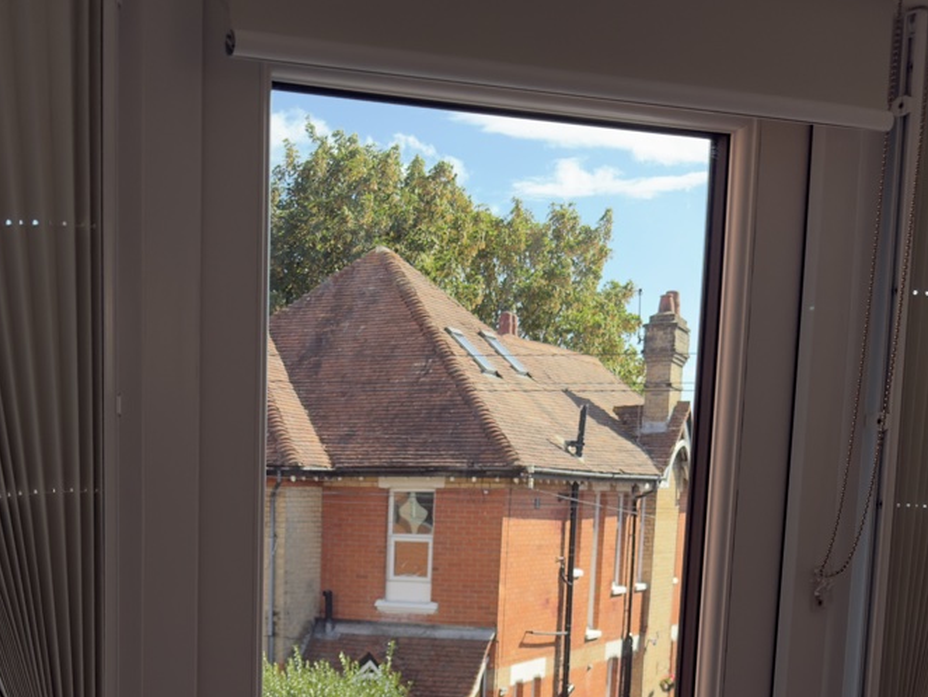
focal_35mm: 58
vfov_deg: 23.8
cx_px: 231
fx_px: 1555
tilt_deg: -9.2
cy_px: 747
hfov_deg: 32.6
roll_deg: -1.4
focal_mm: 6.76
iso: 64
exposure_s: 1/973
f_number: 1.78
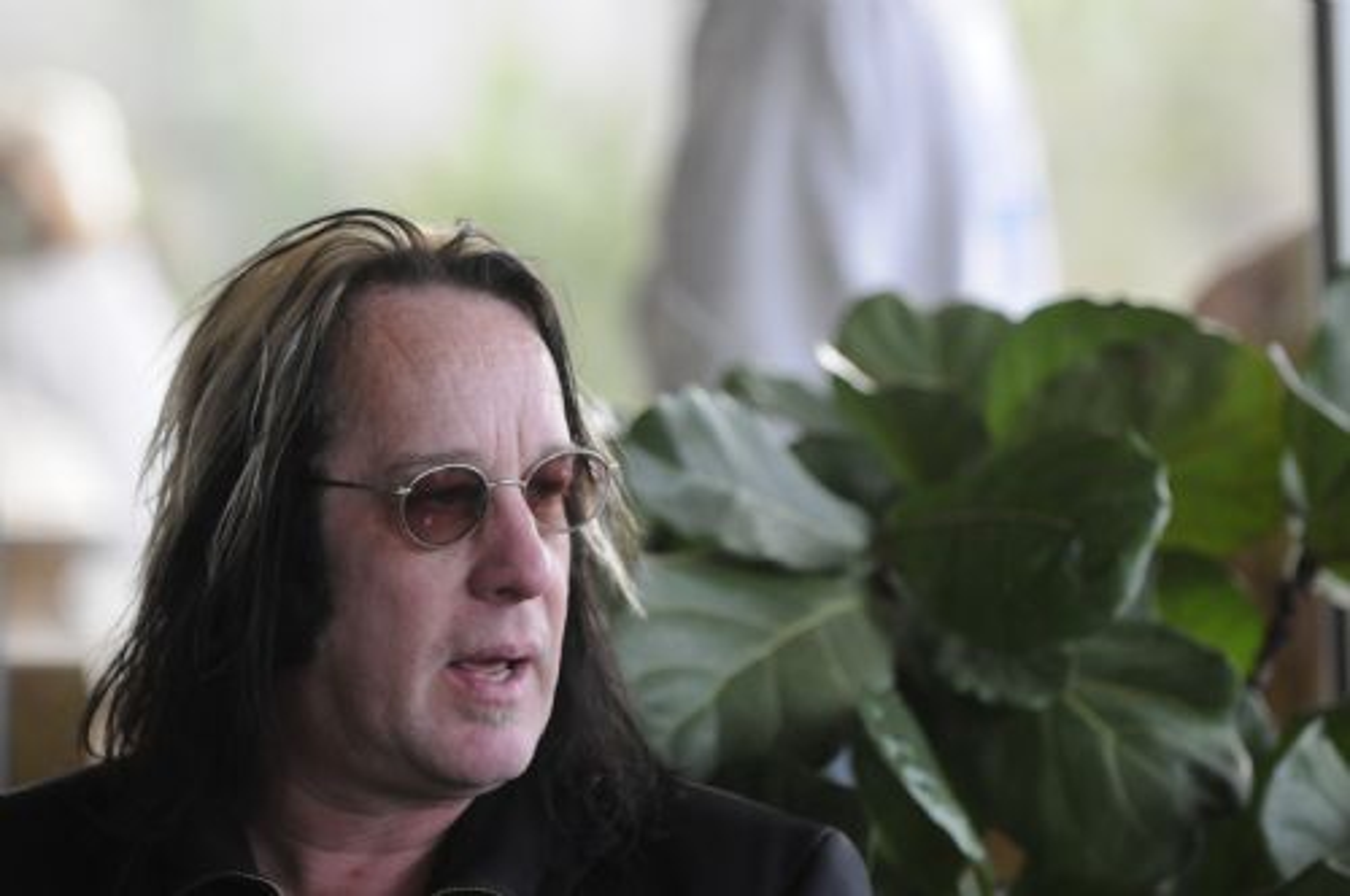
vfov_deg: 7.3
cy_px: 448
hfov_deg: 11.0
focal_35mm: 188
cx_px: 675
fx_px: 7022
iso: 800
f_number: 2.8
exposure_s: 1/200
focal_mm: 125
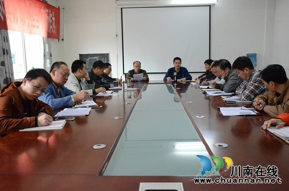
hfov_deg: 57.3
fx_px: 264
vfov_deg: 39.8
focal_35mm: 33
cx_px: 144
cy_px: 96
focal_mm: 22
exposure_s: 1/160
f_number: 6.3
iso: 6400
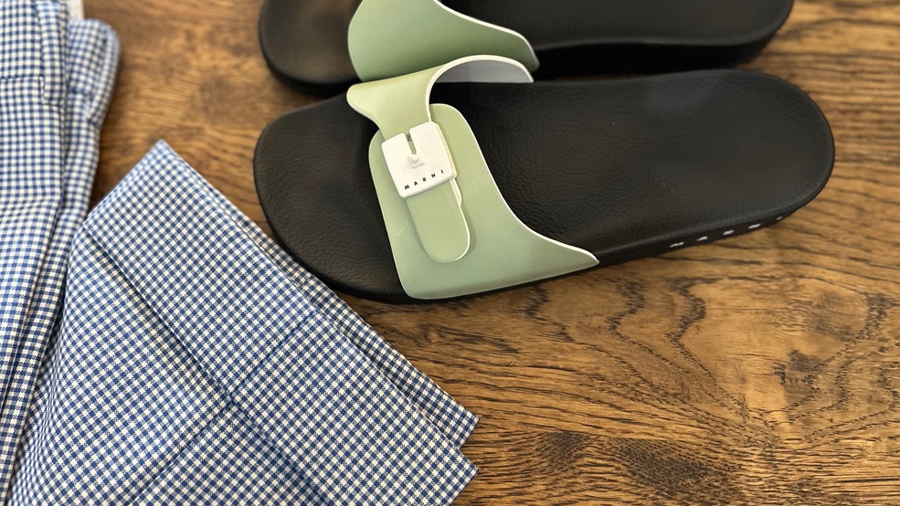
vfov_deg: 39.9
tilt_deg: -70.5
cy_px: 189
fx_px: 692
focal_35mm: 29
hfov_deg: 66.1
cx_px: 443
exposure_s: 1/60
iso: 500
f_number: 1.5
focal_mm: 5.7
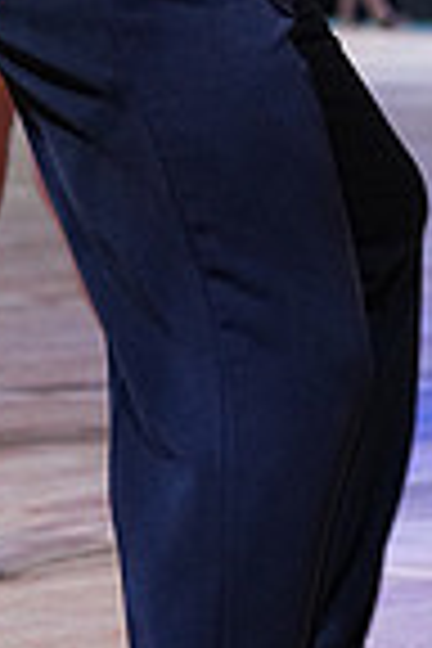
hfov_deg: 4.9
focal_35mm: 281
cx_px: 443
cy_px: -261
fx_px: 5058
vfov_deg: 7.2
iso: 1600
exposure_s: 1/500
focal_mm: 70
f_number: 4
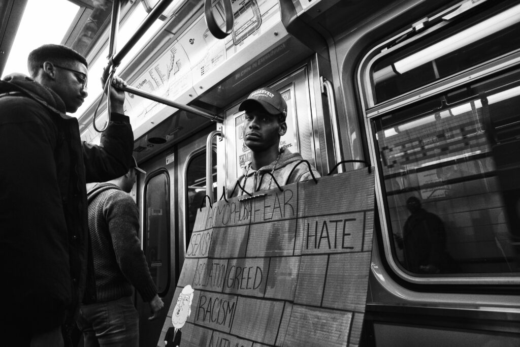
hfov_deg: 81.2
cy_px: 174
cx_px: 260
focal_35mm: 21
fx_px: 303
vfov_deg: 59.5
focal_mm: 14
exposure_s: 1/125
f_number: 2.8
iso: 1250
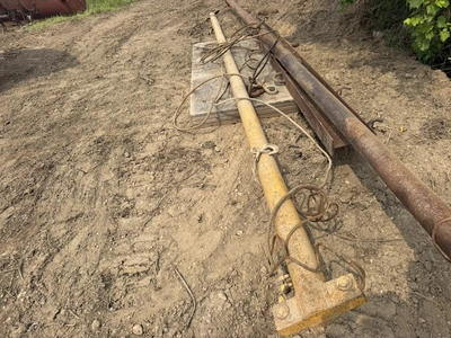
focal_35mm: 24
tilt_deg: -30.9
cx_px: 226
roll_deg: +0.8
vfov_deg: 56.8
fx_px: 313
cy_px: 169
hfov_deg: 71.6
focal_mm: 6.76
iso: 80
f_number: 1.78
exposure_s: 1/2703
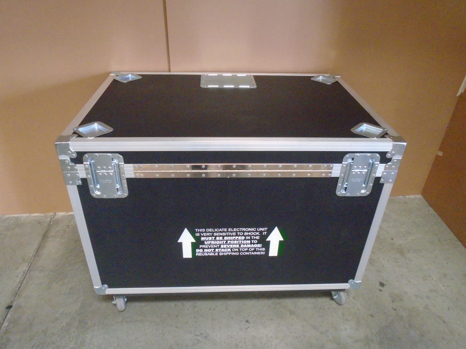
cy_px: 174
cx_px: 233
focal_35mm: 26
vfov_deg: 53.1
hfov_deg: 67.3
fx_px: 350
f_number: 3.2
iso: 800
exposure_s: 1/20
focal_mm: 4.6
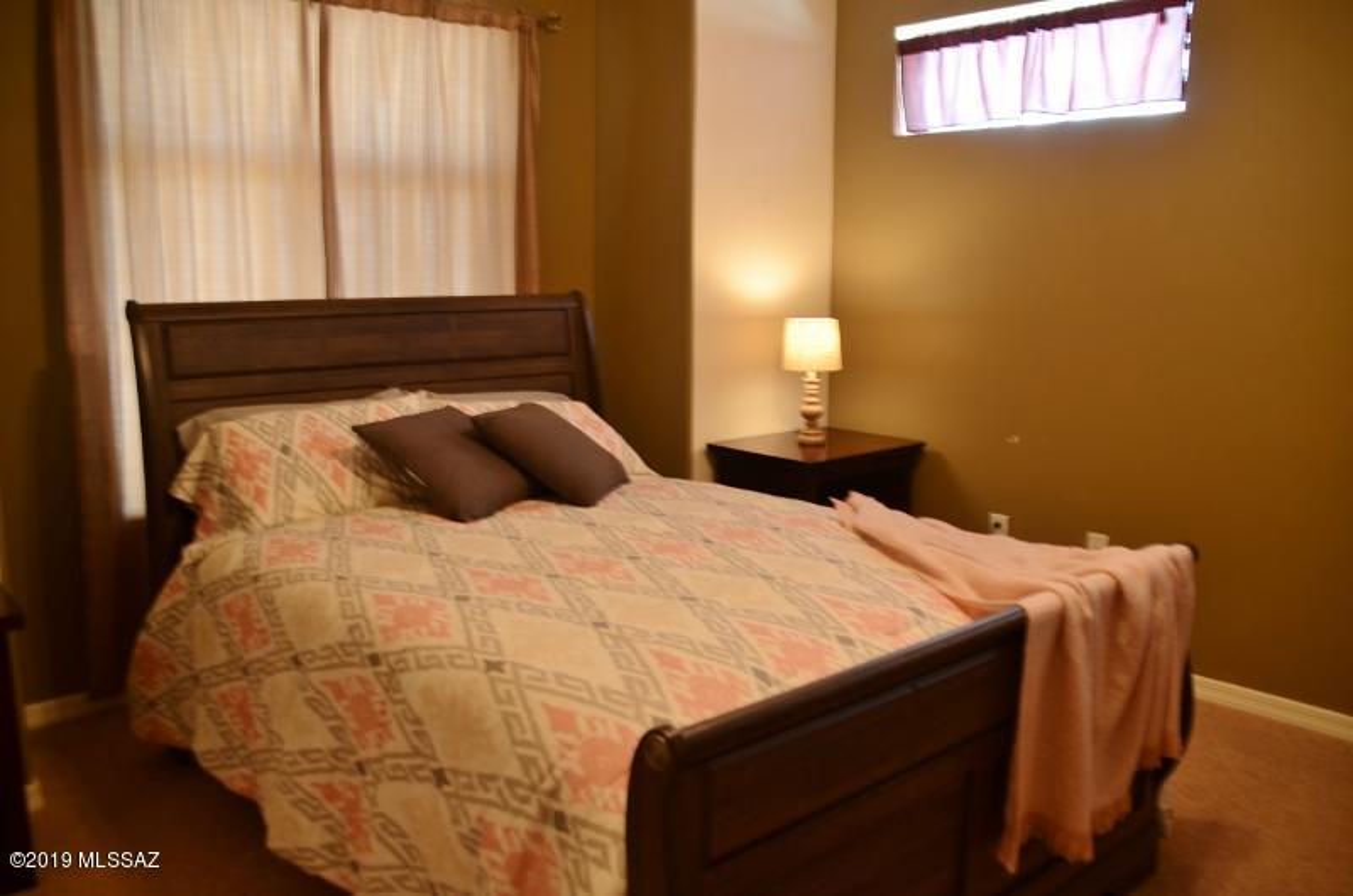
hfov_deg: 67.5
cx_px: 676
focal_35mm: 27
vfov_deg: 47.7
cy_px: 448
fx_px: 1013
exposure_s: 1/8
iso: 100
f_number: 3.5
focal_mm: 18
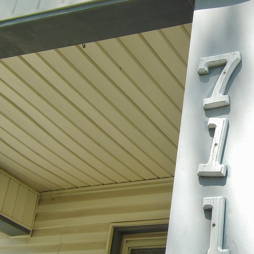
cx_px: 229
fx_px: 598
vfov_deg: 24.0
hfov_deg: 23.4
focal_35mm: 72
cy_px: 137
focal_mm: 7
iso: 100
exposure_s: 1/245
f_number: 3.7
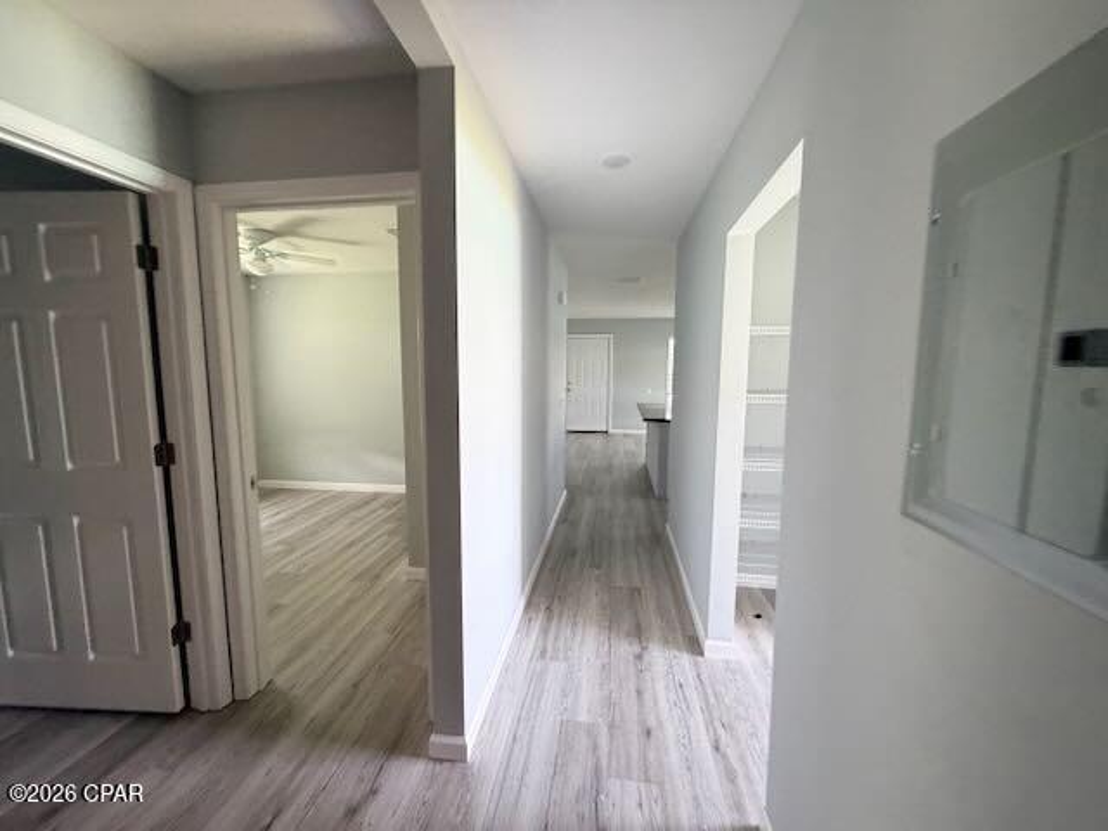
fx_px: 448
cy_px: 416
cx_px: 554
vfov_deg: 85.7
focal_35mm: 14
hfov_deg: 102.1
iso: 320
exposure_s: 1/105
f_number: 2.2
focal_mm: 2.22
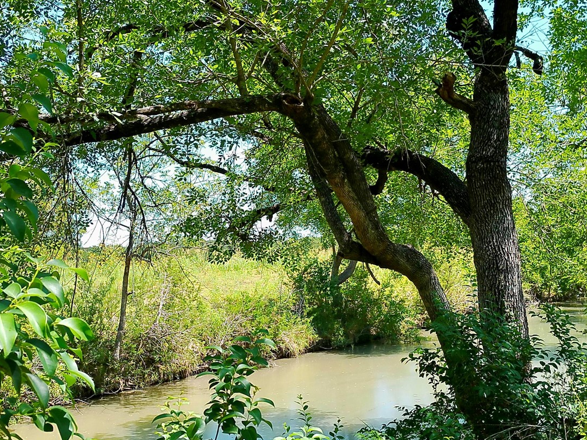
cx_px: 253
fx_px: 831
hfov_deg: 38.8
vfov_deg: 29.6
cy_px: 272
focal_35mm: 49
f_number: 2
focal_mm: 6.8
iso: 100
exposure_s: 1/756
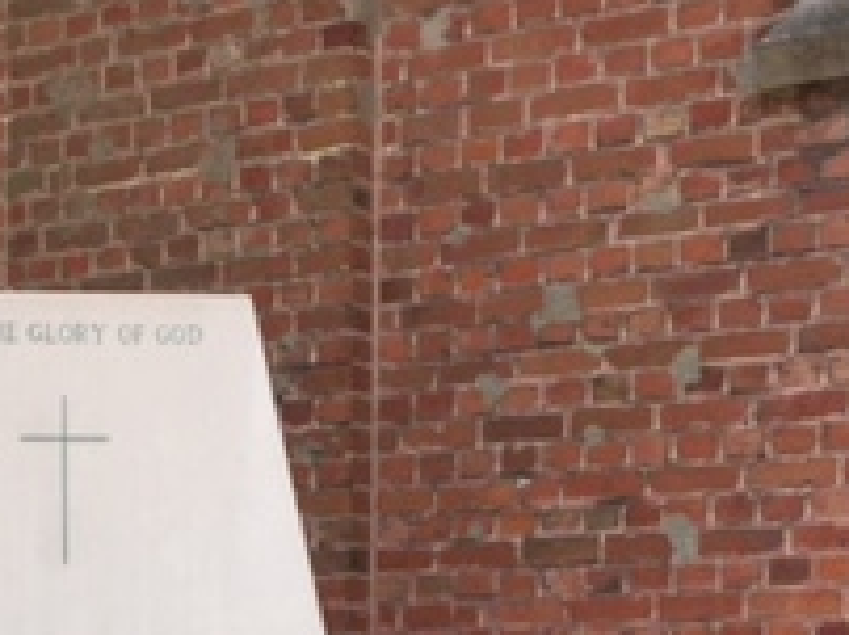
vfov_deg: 14.8
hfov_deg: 20.9
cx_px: 97
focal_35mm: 92
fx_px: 2254
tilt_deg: -8.4
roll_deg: -0.4
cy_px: 967
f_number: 2.2
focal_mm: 4.15
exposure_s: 1/434
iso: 32
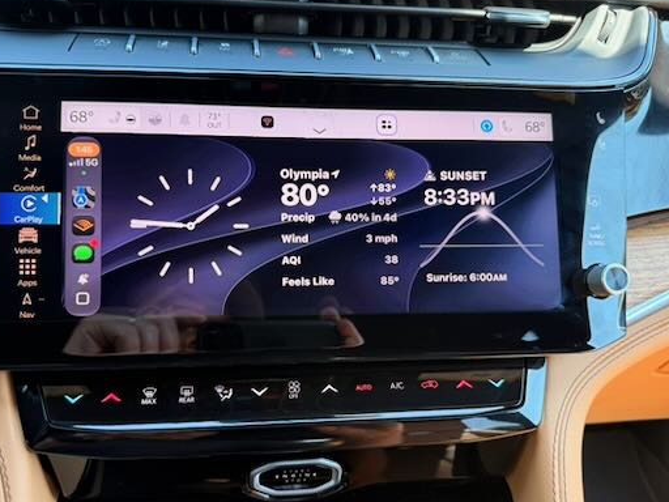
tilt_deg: -25.1
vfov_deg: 46.7
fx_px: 580
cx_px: 314
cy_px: 273
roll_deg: -3.6
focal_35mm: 30
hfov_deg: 59.9
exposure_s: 1/121
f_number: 1.78
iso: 125
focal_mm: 6.76
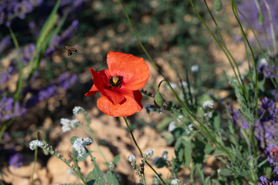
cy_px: 92
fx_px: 1003
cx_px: 139
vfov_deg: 10.5
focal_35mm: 130
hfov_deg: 15.8
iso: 1000
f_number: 9
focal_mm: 130
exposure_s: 1/2000
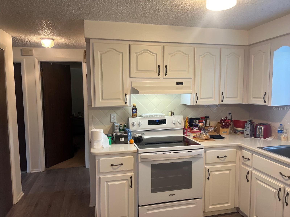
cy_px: 108
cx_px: 145
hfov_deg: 67.3
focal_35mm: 26
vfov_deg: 53.1
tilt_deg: -4.1
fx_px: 218
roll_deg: -0.8
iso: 125
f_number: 1.5
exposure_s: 1/120
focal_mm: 5.7
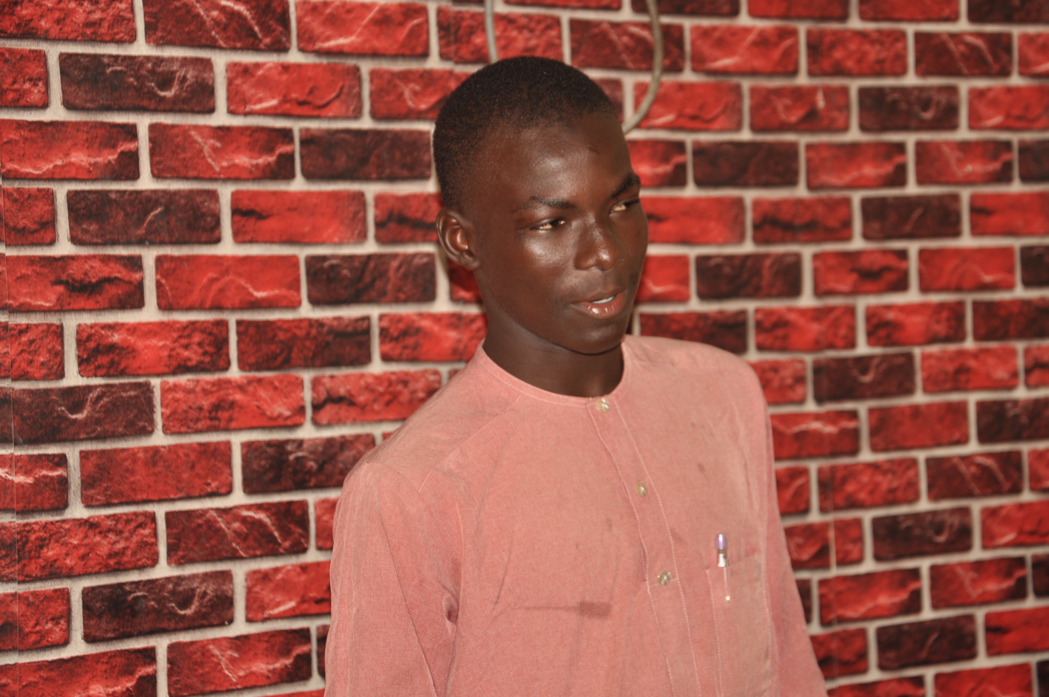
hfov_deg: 20.6
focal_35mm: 99
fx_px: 2881
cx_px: 524
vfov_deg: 13.8
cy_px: 348
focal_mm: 66
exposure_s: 1/60
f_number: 5.3
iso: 200
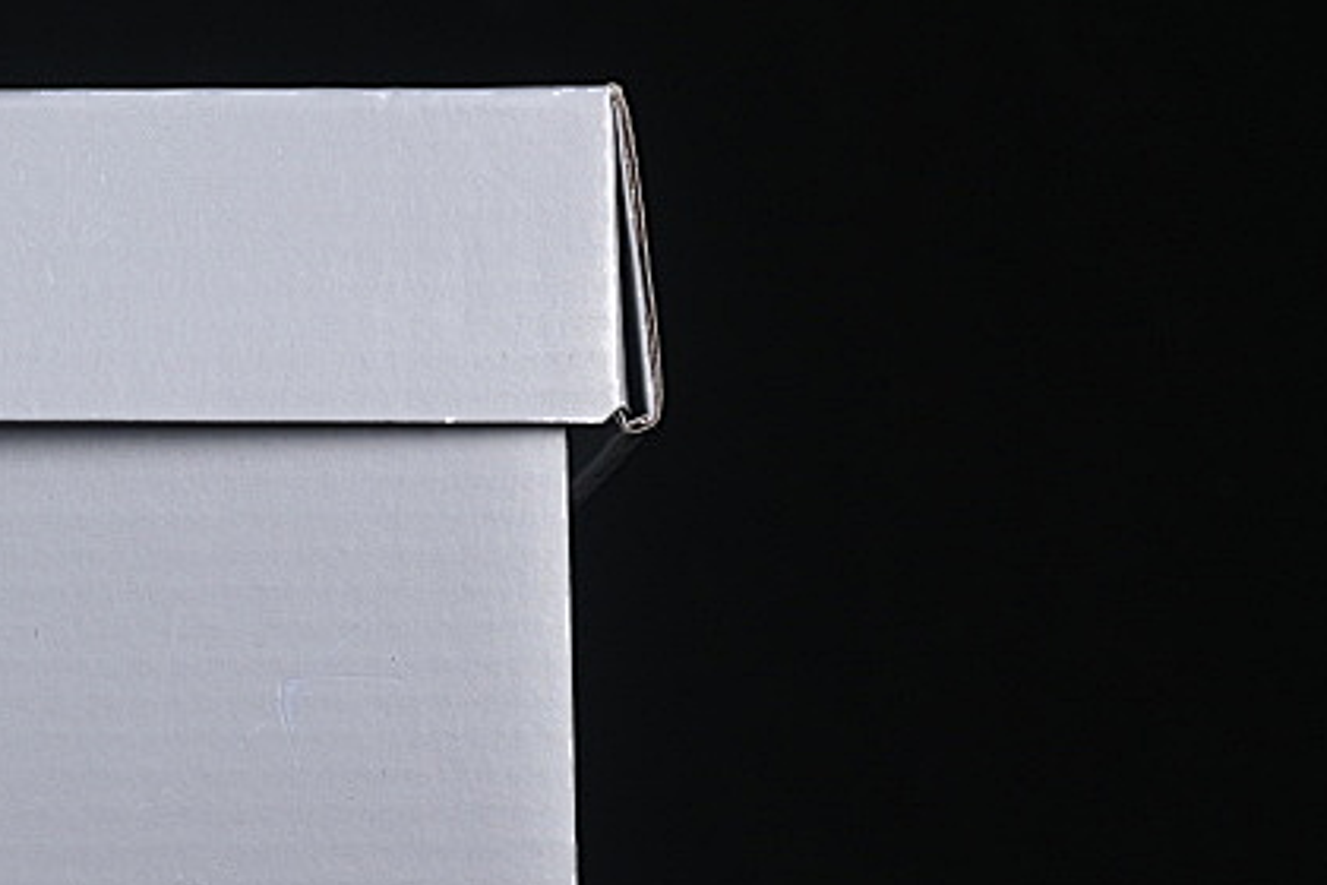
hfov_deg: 10.5
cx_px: -332
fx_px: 7114
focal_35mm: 193
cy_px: 424
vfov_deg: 7.1
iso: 160
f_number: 8
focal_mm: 50
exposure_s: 1/80
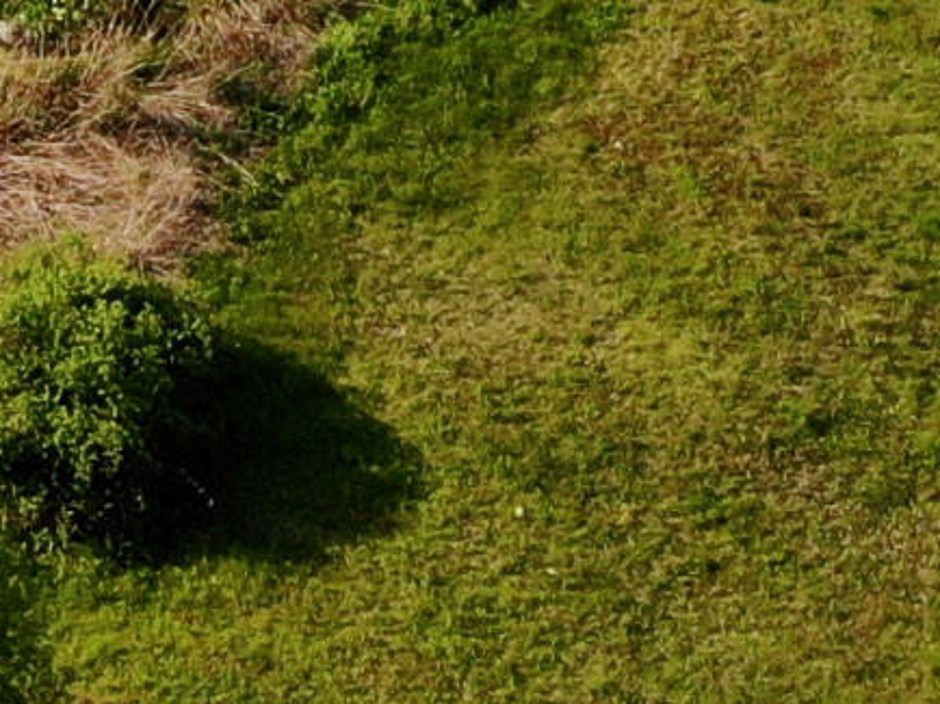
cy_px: -1308
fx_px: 4505
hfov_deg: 11.4
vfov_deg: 7.9
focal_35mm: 166
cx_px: -492
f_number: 2.8
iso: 100
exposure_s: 1/201
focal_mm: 4.5
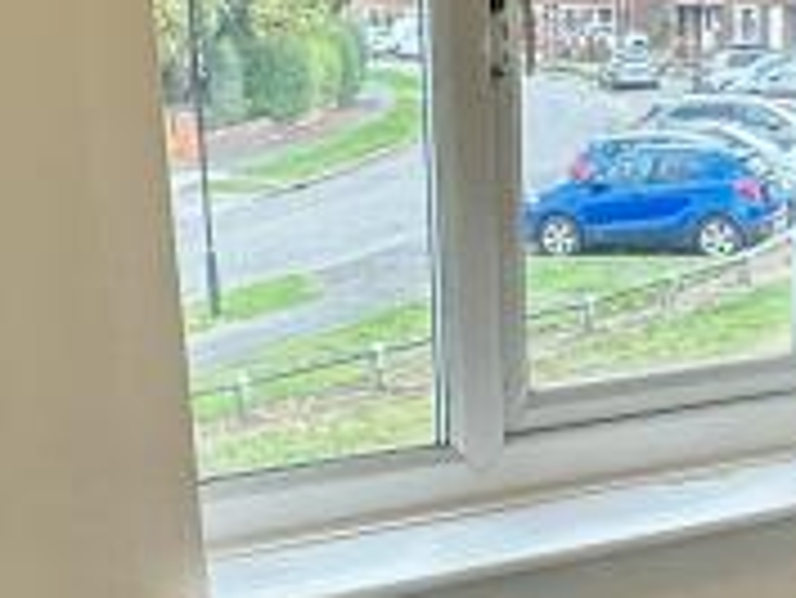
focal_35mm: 81
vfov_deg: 17.8
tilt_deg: -18.7
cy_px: 611
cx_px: 576
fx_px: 1864
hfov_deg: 23.9
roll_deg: +1.0
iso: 64
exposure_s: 1/100
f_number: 2.2
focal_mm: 2.22
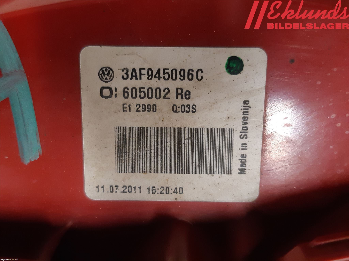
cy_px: 130
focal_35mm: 26
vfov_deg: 53.1
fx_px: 262
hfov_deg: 67.3
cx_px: 174
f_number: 1.7
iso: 250
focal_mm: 3.93
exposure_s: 1/50
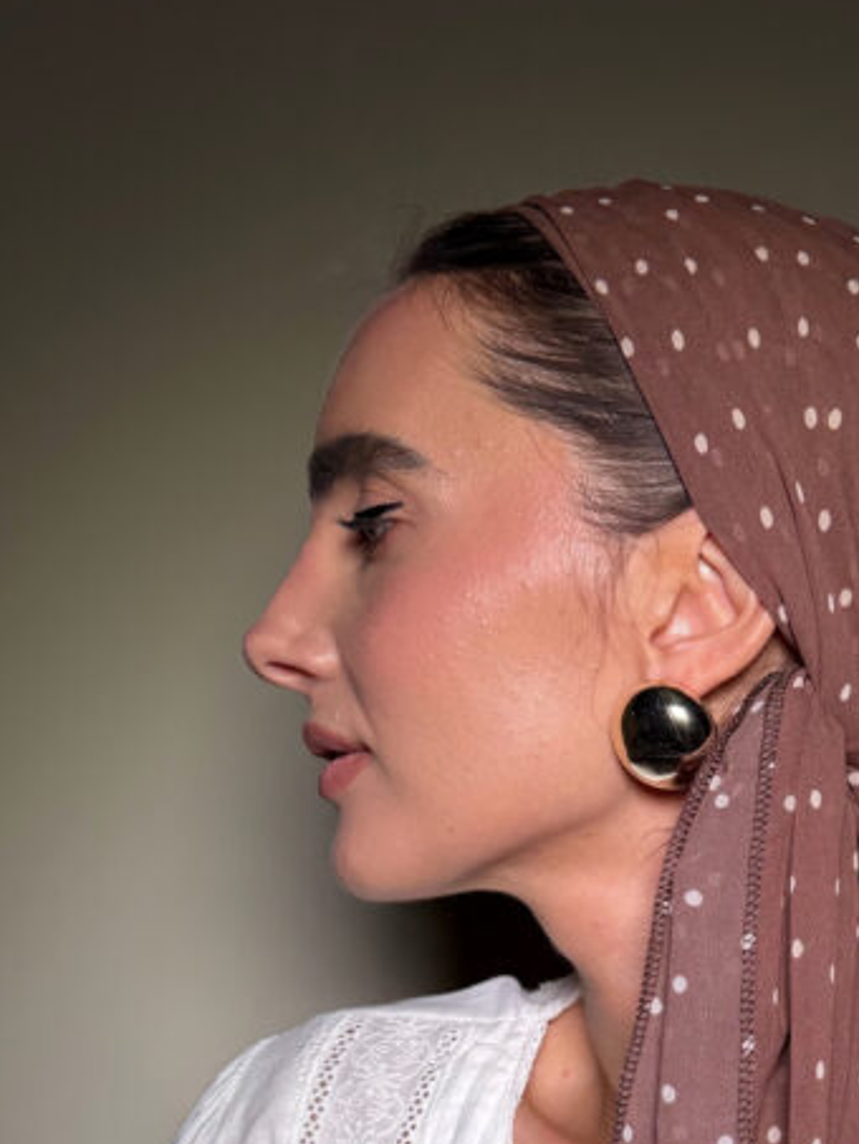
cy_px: 1008
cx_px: 657
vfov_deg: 34.4
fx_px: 1753
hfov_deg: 27.1
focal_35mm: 53
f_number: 1.78
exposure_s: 1/268
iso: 80
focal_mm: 6.76
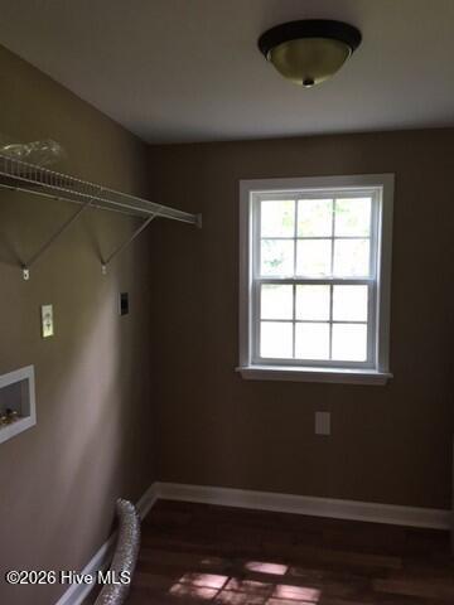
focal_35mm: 29
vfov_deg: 61.7
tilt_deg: +1.2
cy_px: 302
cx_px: 227
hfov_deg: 48.2
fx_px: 507
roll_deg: -0.3
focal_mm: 4.15
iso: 25
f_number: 2.2
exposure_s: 1/15
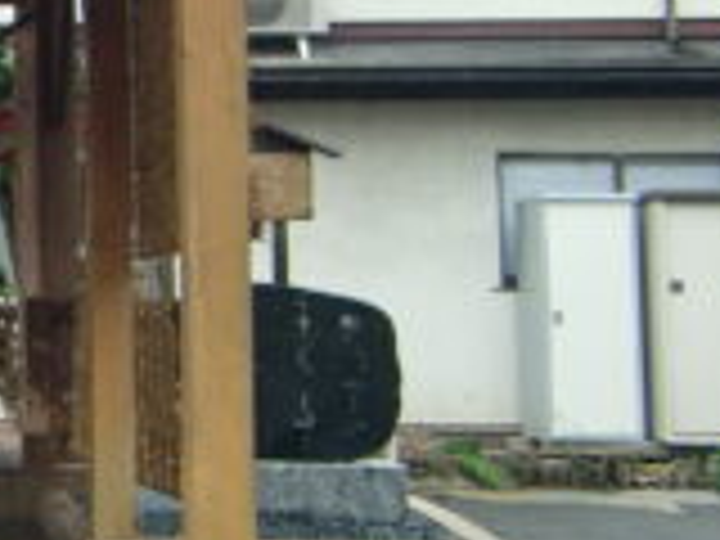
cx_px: -418
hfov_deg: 16.4
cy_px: 144
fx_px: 2226
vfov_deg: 13.8
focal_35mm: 107
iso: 100
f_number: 2.7
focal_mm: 5.8
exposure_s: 1/100
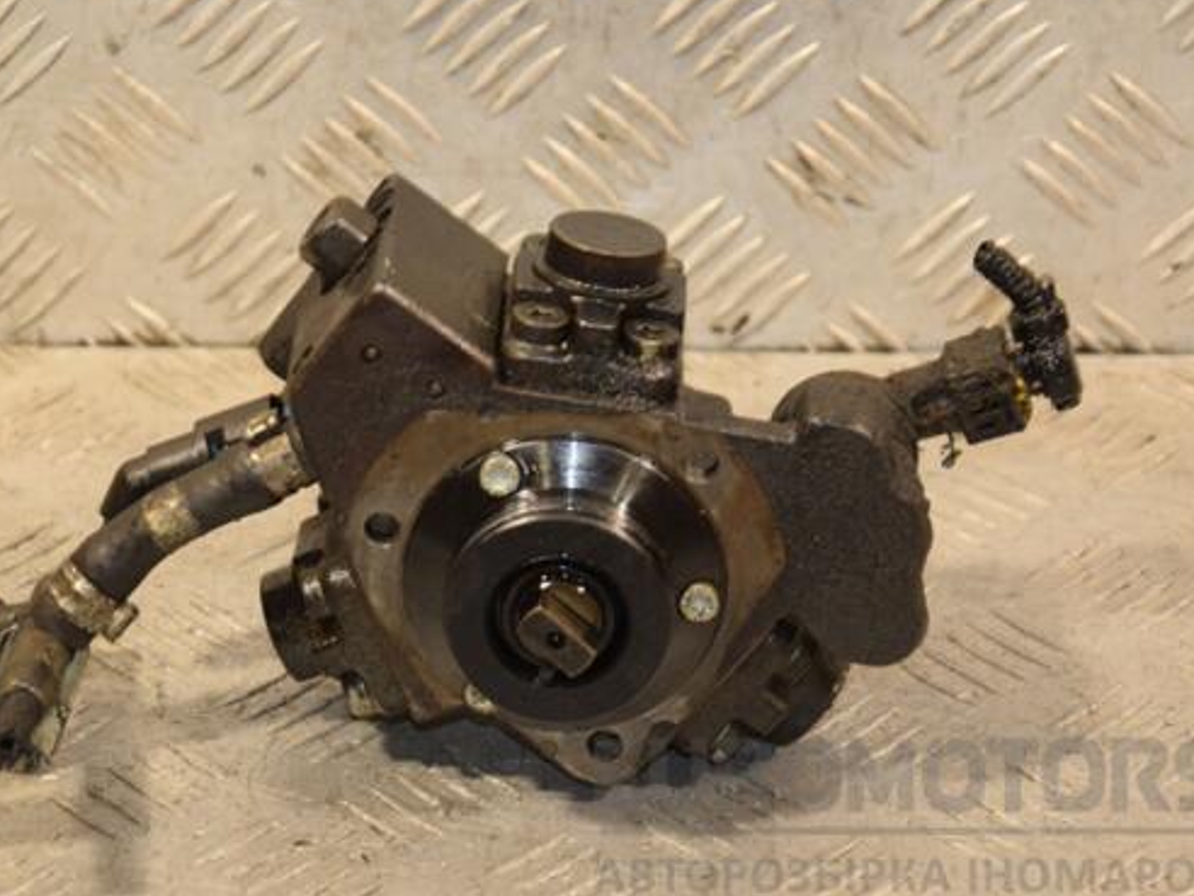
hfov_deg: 13.2
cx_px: 548
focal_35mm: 150
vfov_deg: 9.9
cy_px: 452
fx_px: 5160
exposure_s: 1/100
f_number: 5.6
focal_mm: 85
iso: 800
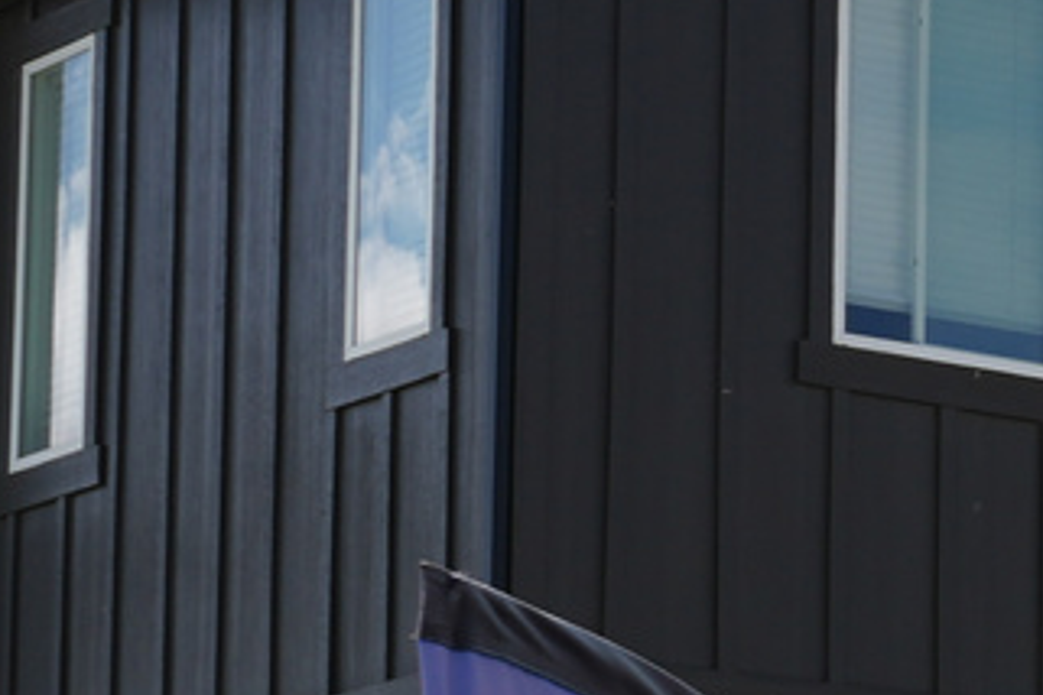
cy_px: 1025
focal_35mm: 230
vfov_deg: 5.9
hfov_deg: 8.2
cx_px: 2577
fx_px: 6663
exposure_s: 1/160
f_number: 10
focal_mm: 36
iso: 100
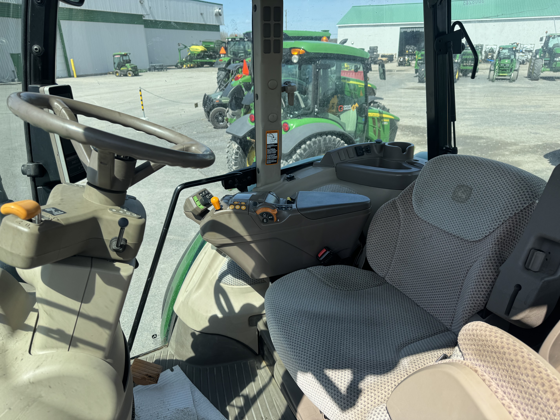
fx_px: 388
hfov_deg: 71.6
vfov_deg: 56.8
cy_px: 210
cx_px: 280
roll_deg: +0.8
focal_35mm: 24
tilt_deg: -22.8
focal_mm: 6.76
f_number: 1.78
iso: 80
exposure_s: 1/2174
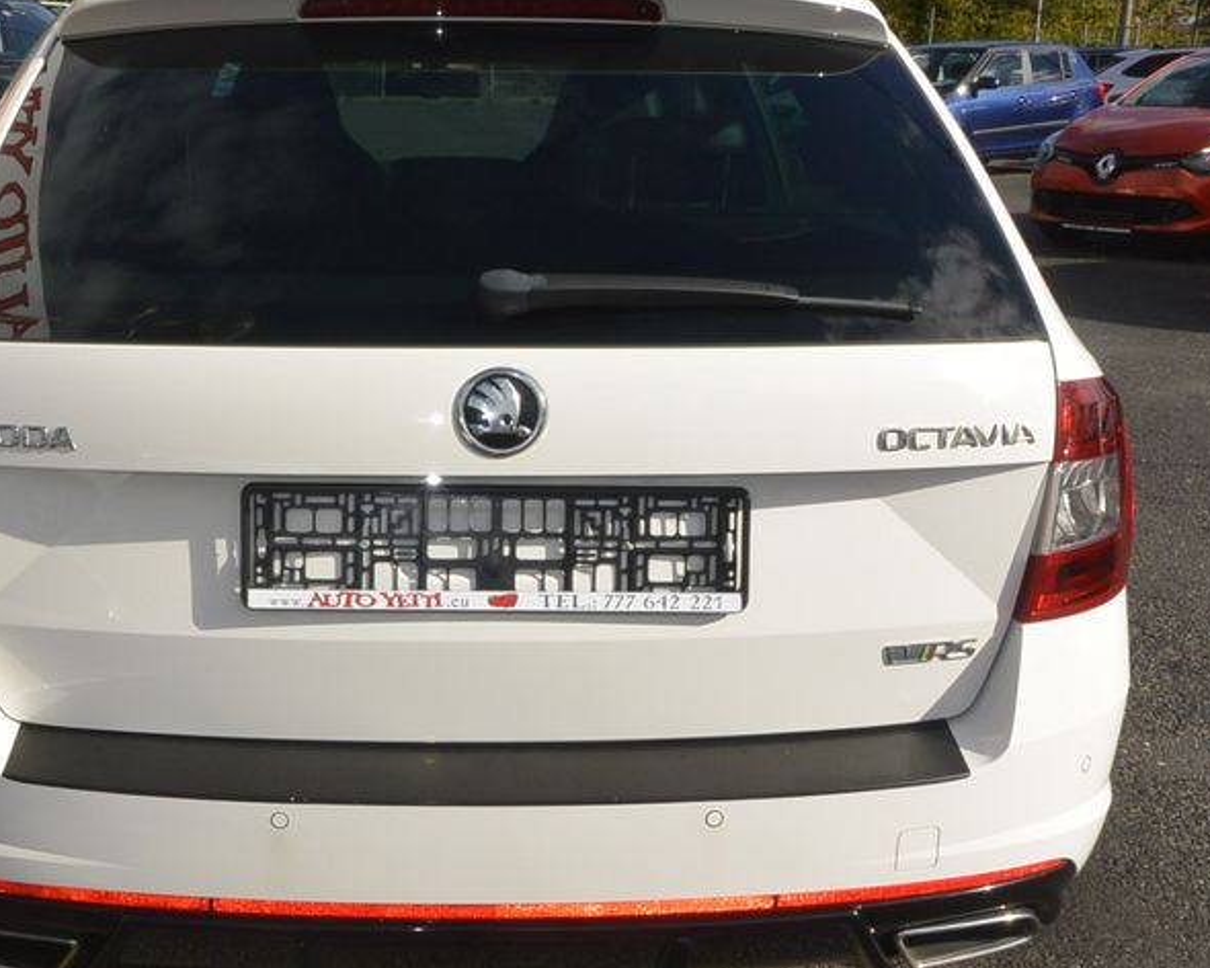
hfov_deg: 41.7
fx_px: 1576
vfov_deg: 34.1
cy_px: 553
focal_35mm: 44
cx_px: 451
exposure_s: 1/250
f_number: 13
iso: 160
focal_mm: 10
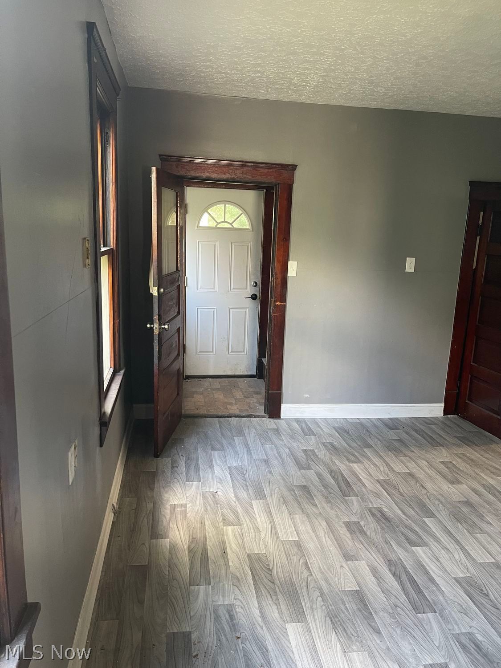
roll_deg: -2.5
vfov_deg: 69.4
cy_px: 334
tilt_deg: -9.9
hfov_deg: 54.9
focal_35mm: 25
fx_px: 482
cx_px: 250
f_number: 1.6
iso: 250
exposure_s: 1/60
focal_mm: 5.1
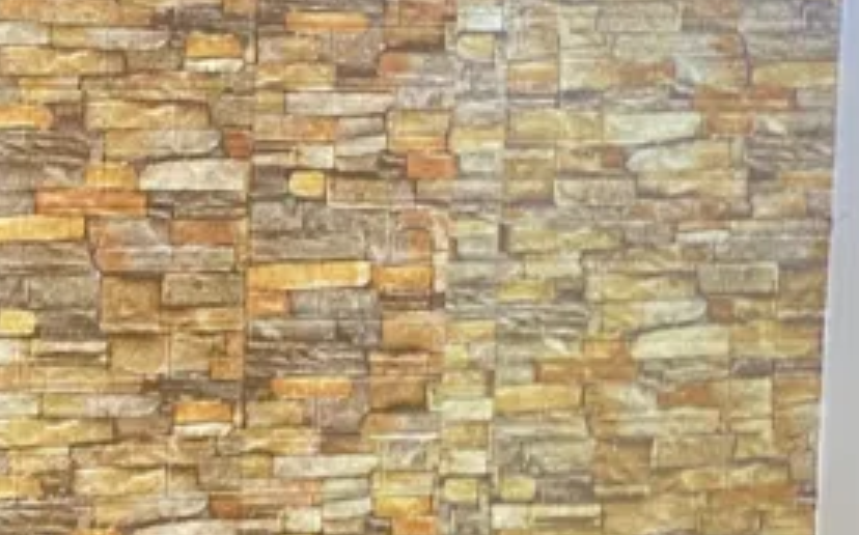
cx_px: 184
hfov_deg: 31.3
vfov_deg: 20.2
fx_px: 1497
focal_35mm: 64
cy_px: 205
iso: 125
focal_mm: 4.25
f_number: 1.8
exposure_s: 1/75
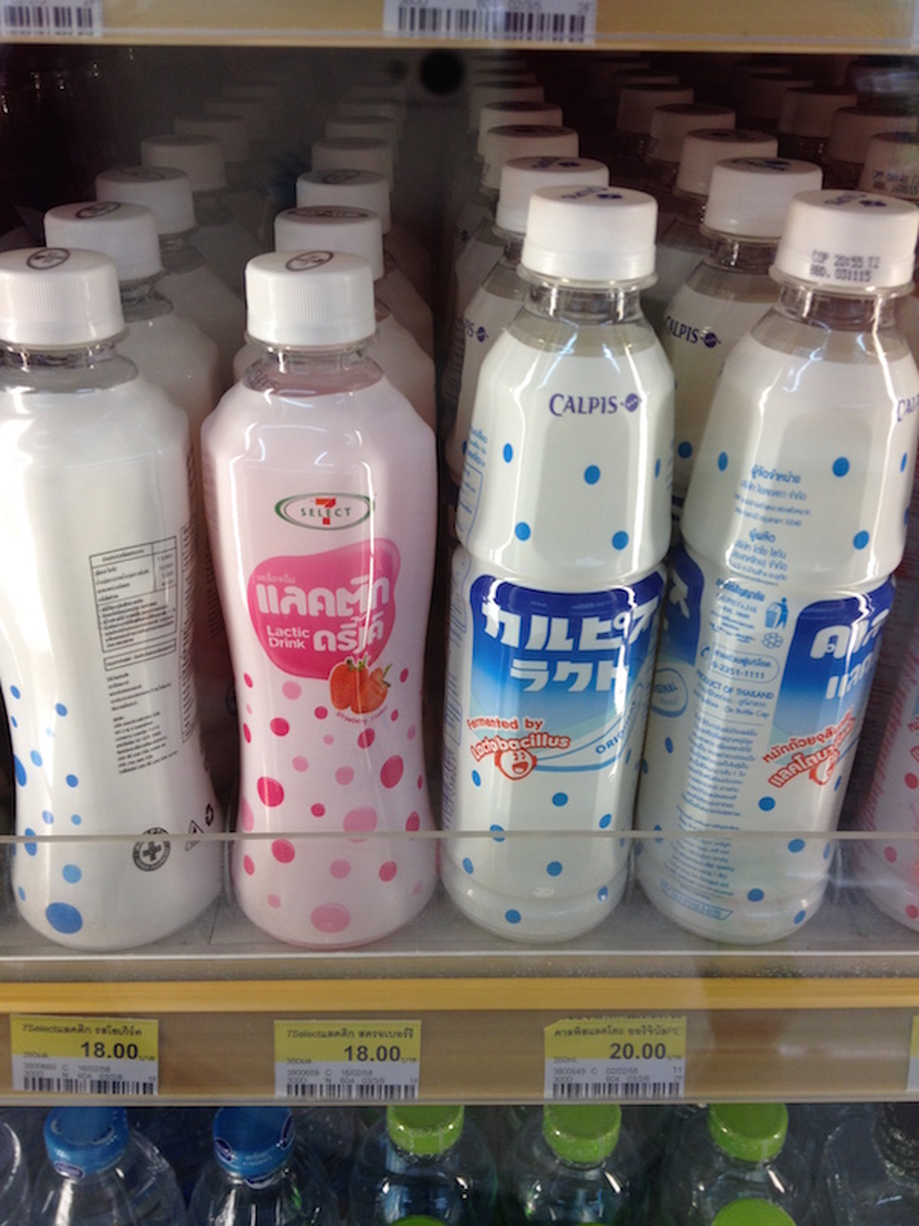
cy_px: 613
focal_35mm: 35
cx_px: 460
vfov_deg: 52.6
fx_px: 1239
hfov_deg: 40.7
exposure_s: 1/60
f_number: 2.4
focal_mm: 4.28
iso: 64
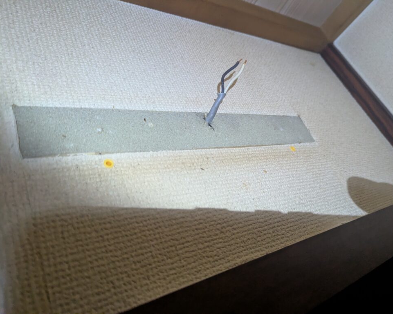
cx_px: 209
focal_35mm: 25
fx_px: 291
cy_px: 157
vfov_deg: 56.8
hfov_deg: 68.0
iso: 2714
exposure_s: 1/50
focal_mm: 6.81
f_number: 1.85
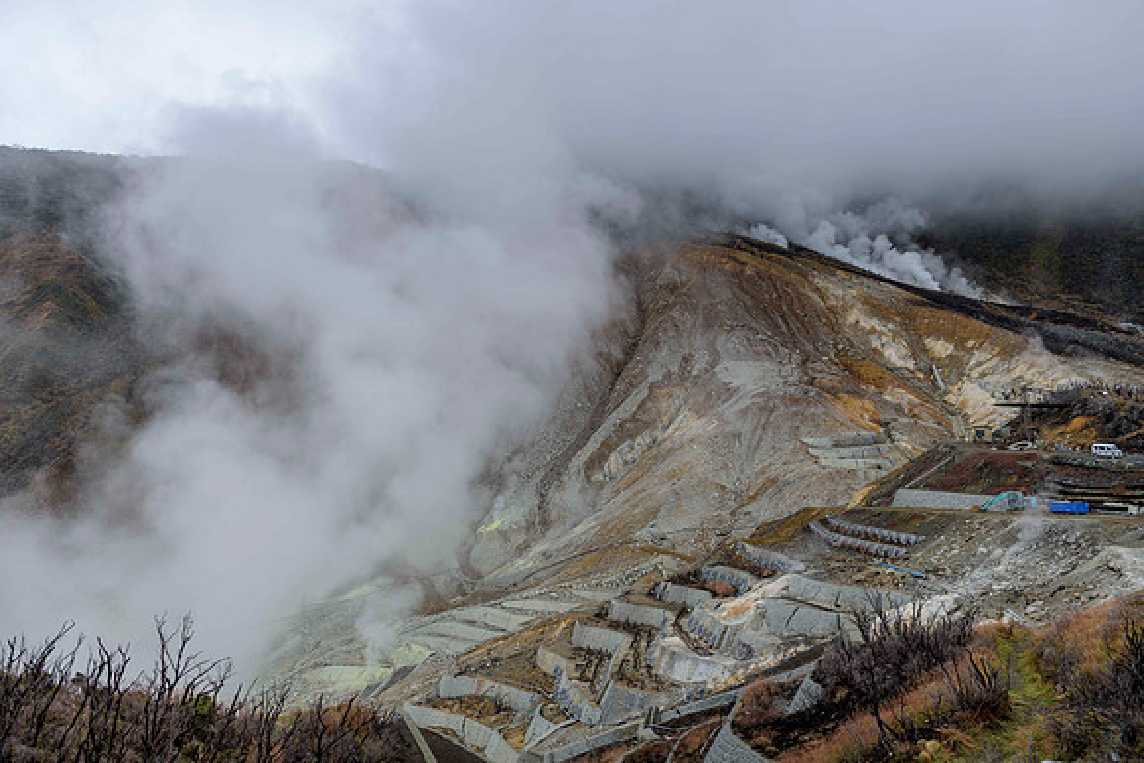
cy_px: 382
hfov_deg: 67.4
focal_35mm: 27
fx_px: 858
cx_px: 572
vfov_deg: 48.0
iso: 64
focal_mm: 27
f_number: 5.6
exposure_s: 1/100
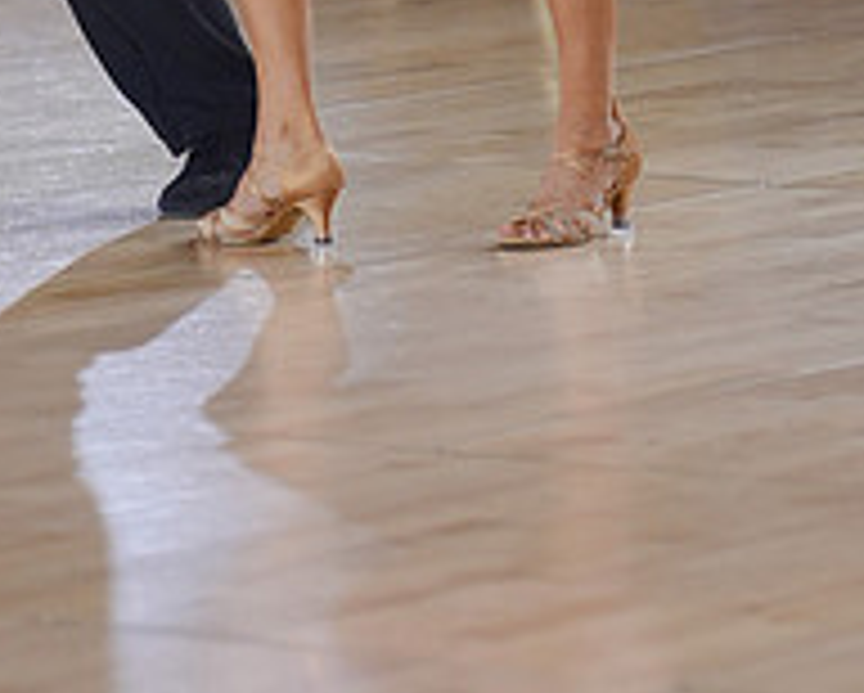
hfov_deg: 5.5
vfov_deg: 4.4
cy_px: -486
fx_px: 8985
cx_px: 295
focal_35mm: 351
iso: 640
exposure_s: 1/500
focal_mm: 83
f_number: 2
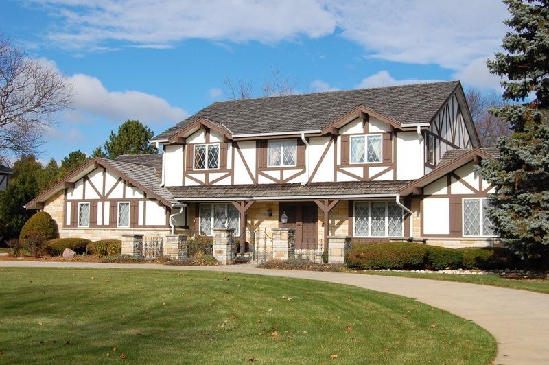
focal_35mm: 46
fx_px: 709
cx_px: 274
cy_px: 182
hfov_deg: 42.4
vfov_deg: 28.9
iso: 400
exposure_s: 1/500
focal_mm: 31
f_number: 11
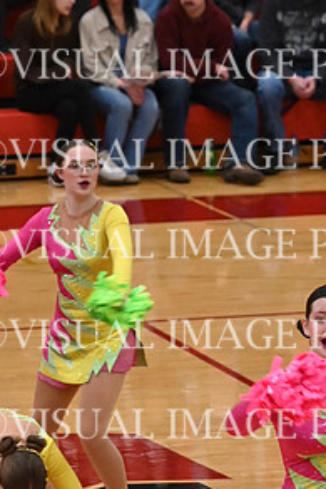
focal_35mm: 357
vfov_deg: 5.8
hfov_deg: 3.9
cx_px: 298
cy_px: 469
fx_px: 4843
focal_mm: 120
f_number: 4
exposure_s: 1/400
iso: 6400
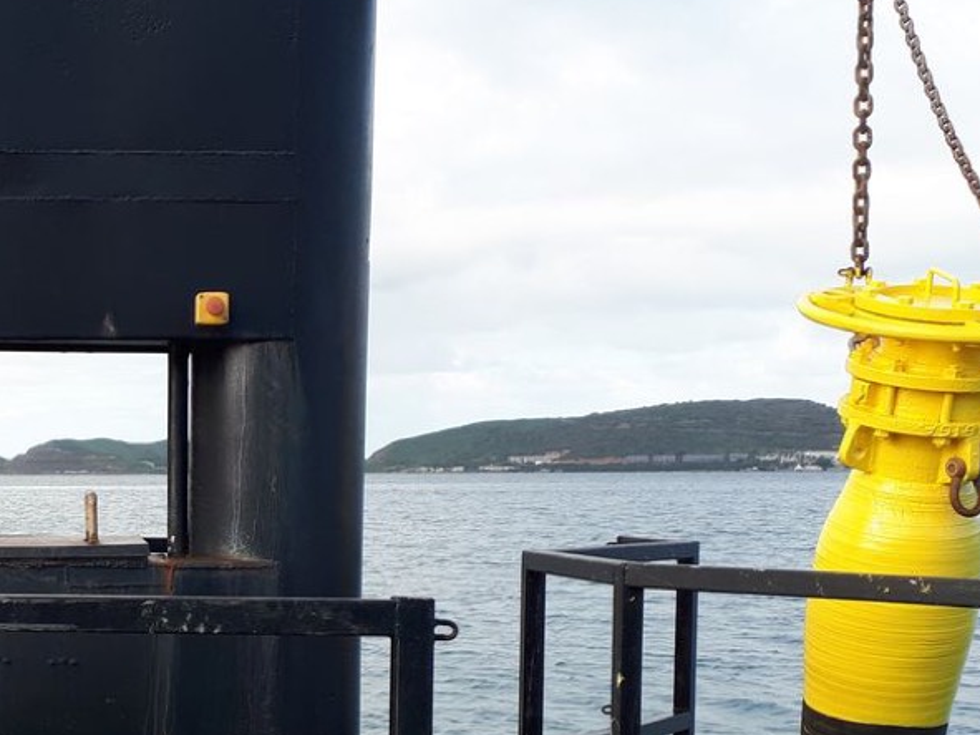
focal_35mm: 64
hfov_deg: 28.5
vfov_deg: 22.6
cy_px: 581
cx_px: 17
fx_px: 1812
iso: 40
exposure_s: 1/435
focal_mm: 3.6
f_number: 1.9
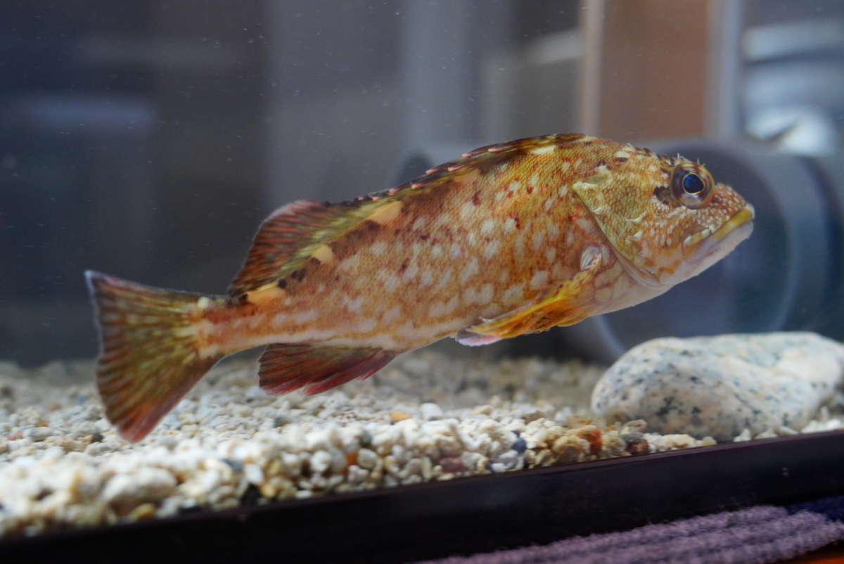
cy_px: 282
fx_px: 1056
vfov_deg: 29.9
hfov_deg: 43.6
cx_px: 422
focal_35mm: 45
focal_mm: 30
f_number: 2.8
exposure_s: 1/50
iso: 1250
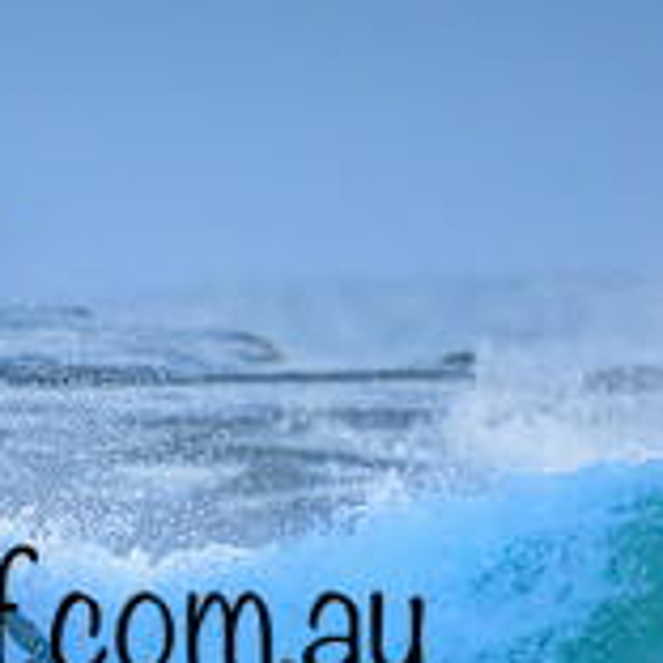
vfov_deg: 0.7
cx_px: -26
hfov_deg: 0.7
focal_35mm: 2534
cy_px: 576
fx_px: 54910
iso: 2200
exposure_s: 1/2500
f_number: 6.3
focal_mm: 800
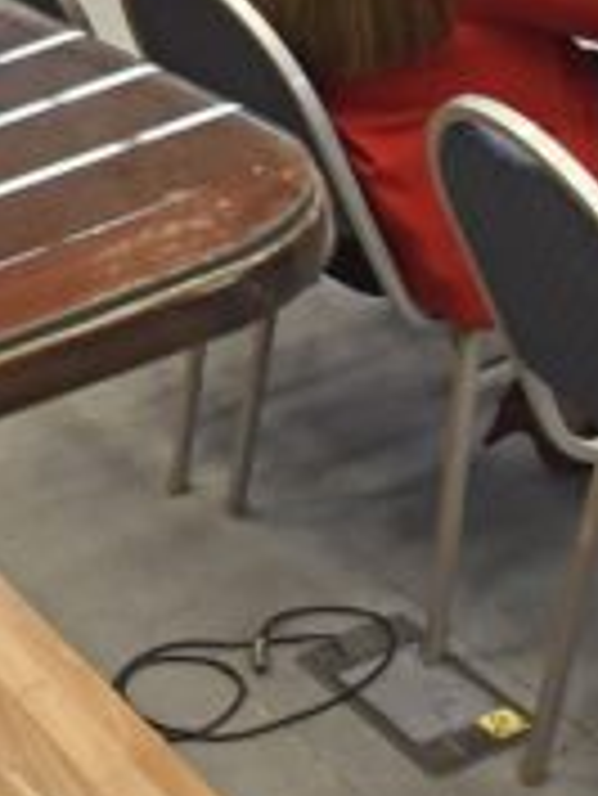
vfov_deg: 18.1
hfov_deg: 13.2
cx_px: -513
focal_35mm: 100
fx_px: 2301
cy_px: -290
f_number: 5
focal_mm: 24
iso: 2500
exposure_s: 1/100
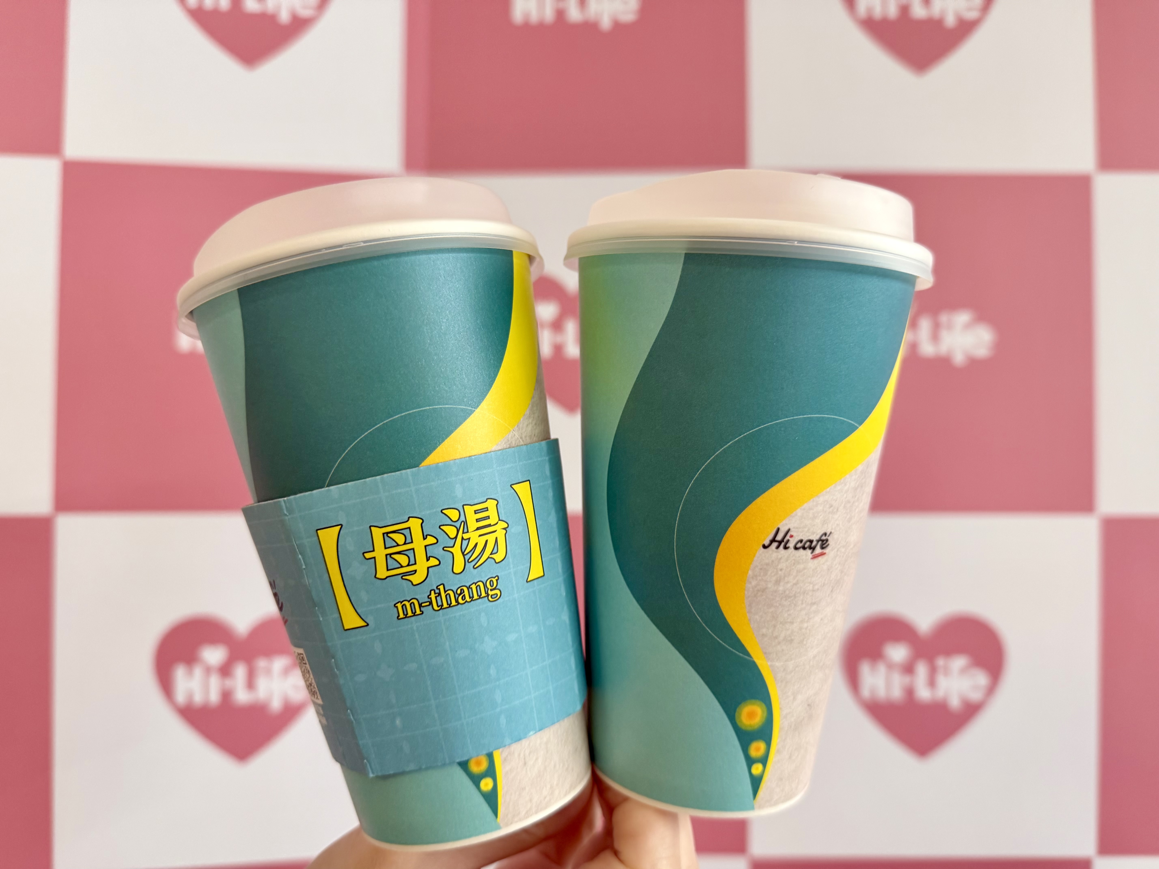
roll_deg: +0.3
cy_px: 434
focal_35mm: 24
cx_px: 580
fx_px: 804
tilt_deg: -0.7
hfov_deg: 71.6
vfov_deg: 56.8
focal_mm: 6.76
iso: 320
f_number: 1.78
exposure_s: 1/60
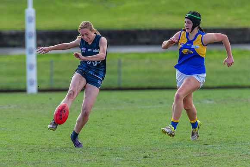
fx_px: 4694
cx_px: 82
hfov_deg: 3.1
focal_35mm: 676
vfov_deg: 2.0
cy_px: 72
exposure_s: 1/1600
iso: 1250
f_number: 6
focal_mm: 450
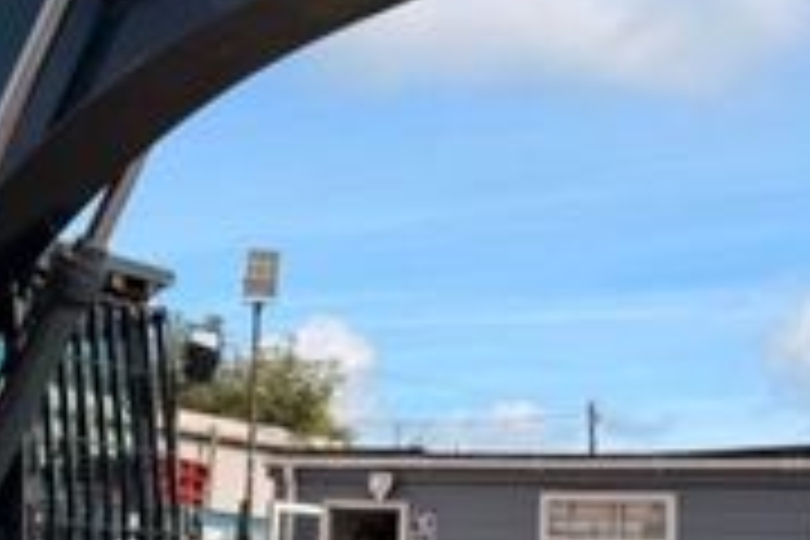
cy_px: 292
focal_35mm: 83
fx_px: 1867
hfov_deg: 24.4
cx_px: 310
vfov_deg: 16.5
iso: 80
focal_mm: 6.76
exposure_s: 1/4405
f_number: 1.78
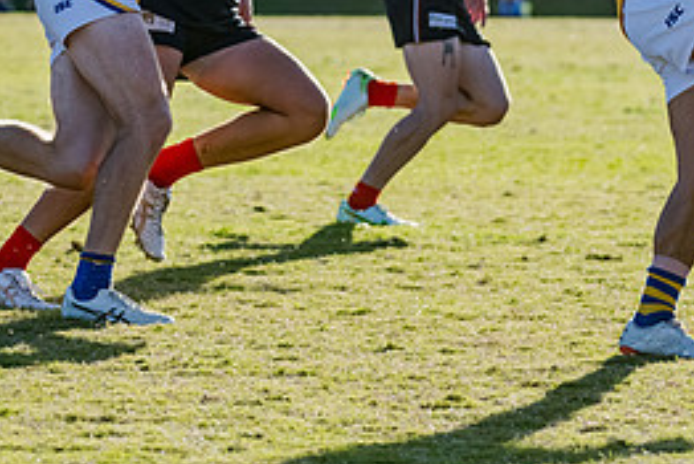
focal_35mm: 399
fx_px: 7696
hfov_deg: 5.2
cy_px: -25
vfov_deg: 3.4
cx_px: 739
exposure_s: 1/2000
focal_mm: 180
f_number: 7.1
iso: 1000
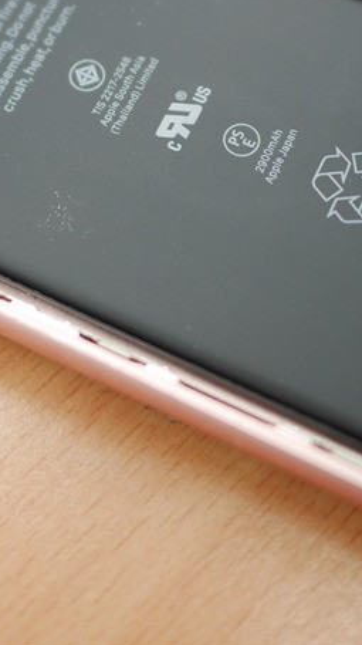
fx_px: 1230
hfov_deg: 16.7
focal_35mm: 72
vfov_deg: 28.6
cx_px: 97
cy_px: 116
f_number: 1.8
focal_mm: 15
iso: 200
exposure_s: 1/100
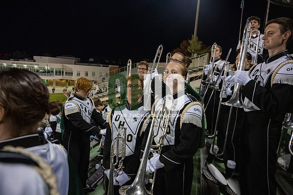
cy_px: 98
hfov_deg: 73.7
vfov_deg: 53.2
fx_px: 195
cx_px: 146
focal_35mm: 24
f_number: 4
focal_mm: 24
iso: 3200
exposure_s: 1/500
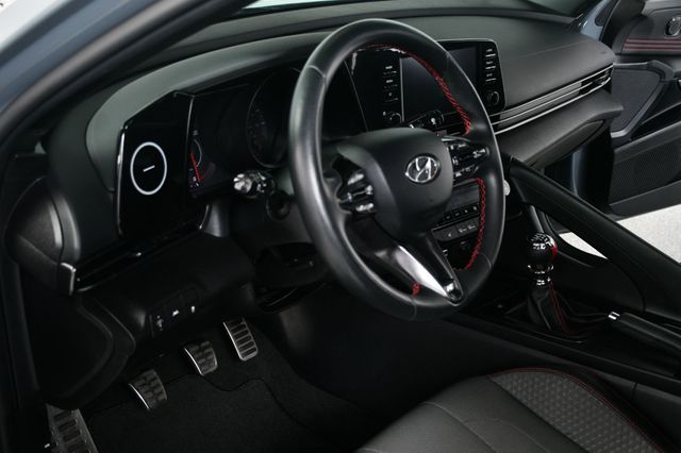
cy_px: 226
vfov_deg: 29.8
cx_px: 340
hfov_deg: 43.6
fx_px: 851
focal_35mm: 45
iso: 100
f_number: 4
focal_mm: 30
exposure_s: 1/160
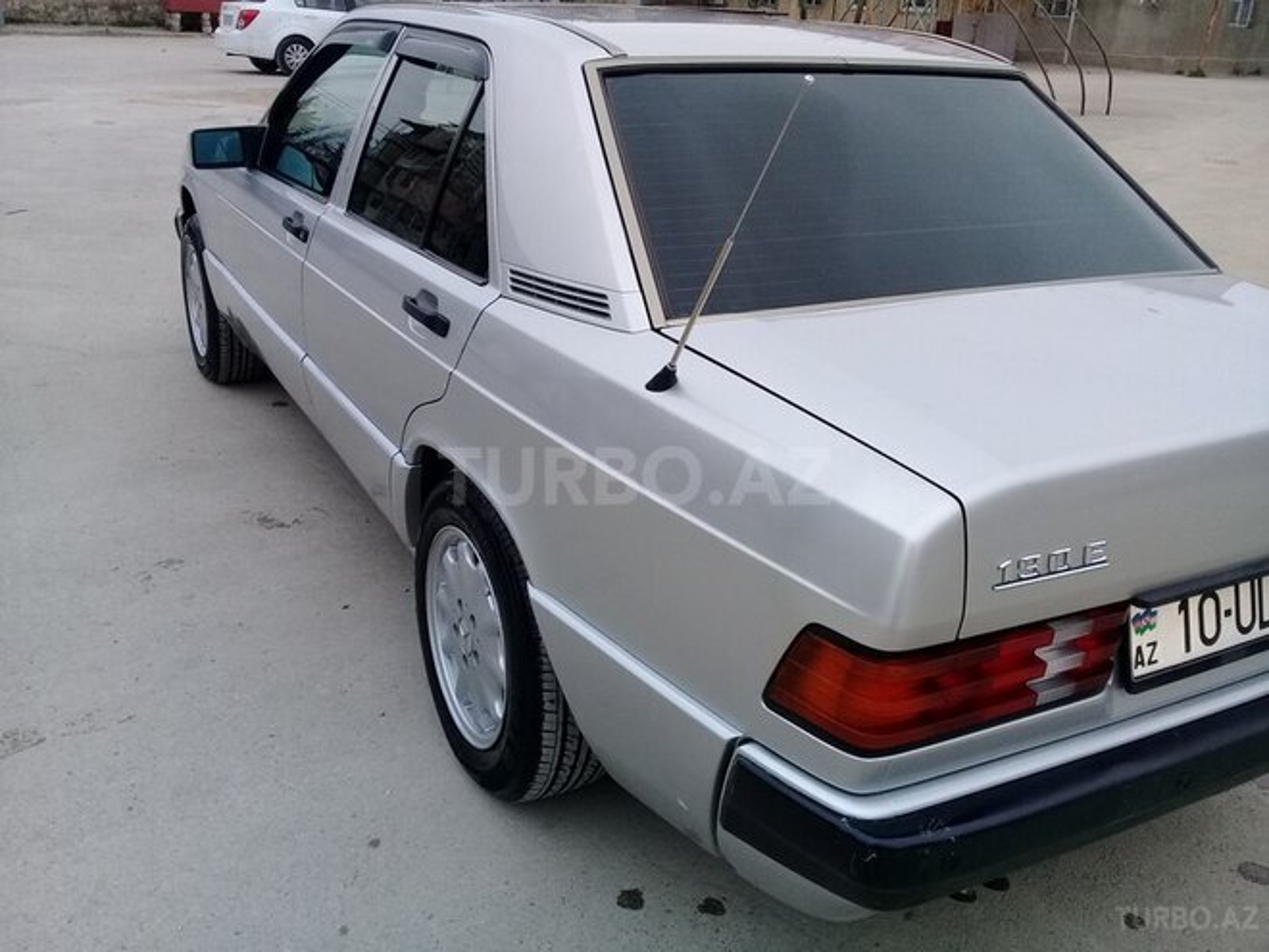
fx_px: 1136
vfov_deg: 45.4
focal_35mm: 31
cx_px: 634
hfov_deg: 58.4
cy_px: 476
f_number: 2.2
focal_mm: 3.3
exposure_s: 1/164
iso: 64
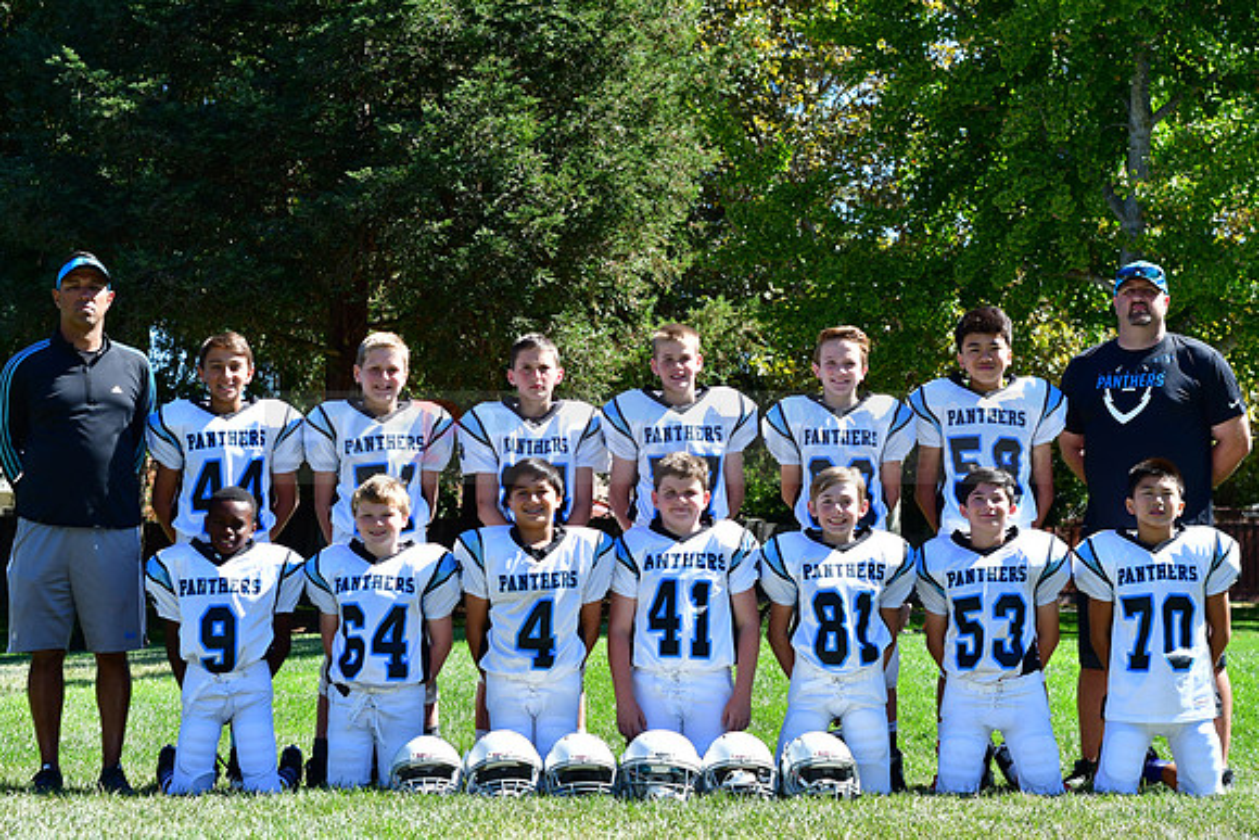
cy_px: 420
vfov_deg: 18.2
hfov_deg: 27.0
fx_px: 2623
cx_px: 630
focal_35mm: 75
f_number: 6.3
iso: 400
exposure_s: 1/1000
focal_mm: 50
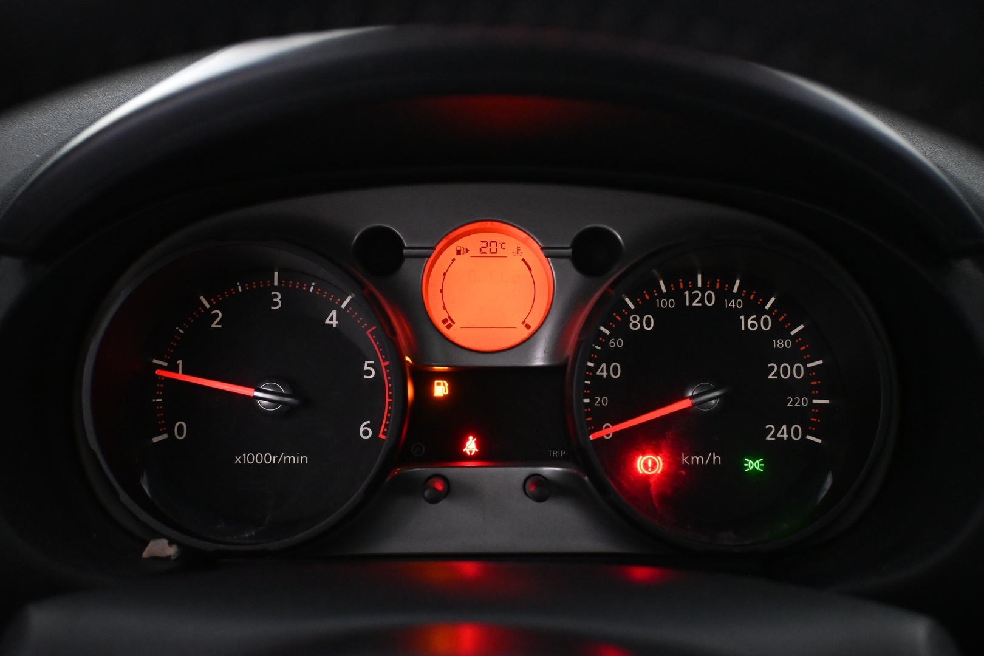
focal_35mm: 39
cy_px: 328
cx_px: 492
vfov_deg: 34.2
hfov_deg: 49.6
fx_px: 1066
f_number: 4.5
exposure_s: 1/60
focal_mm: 26
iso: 4000
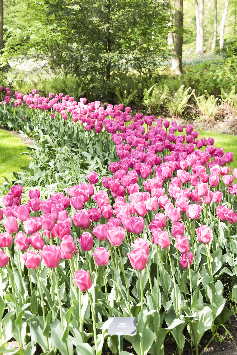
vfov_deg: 39.6
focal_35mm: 50
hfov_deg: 27.0
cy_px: 178
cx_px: 118
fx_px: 493
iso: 200
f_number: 6.3
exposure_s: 1/125
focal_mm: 50
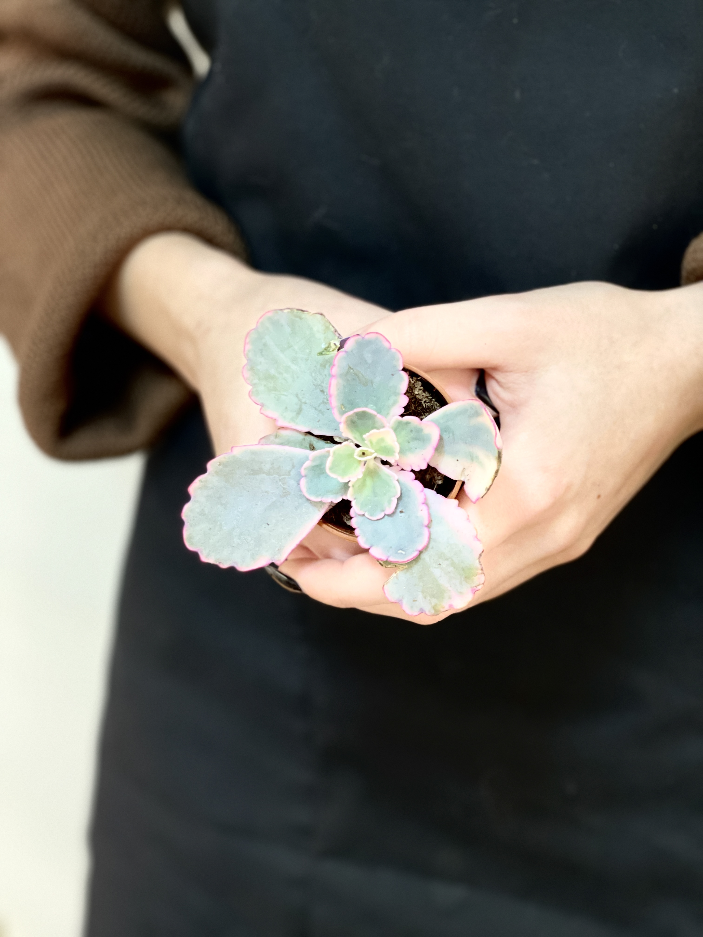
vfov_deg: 30.3
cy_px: 468
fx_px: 1733
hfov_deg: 22.9
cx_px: 352
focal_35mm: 64
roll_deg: +3.8
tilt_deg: -26.5
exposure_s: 1/87
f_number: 2.2
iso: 250
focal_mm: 7.5
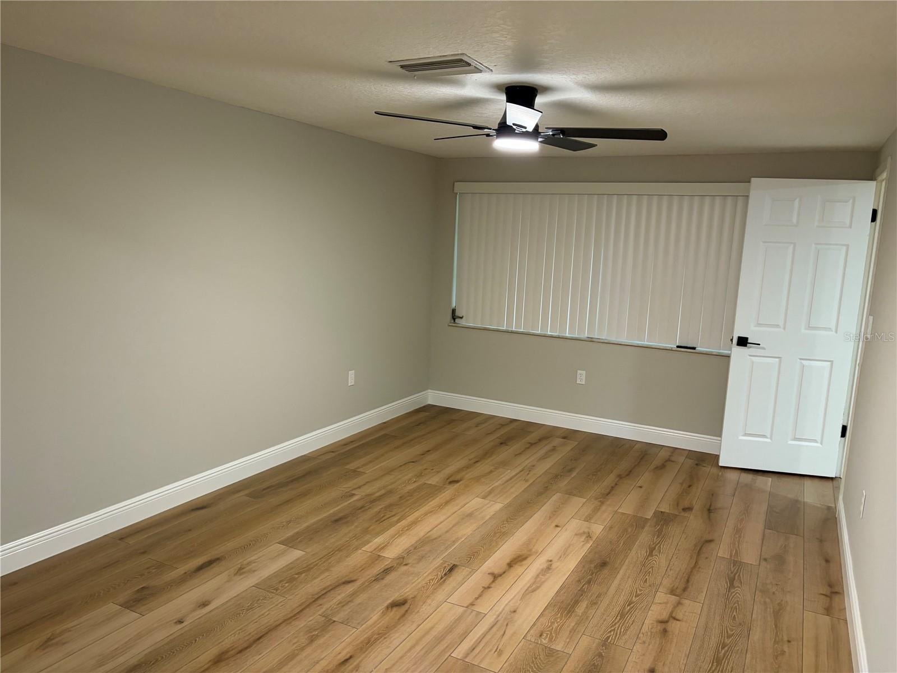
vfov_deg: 53.1
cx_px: 448
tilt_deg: -7.1
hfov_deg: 67.3
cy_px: 336
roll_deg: -2.6
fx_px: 674
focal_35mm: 26
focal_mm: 5.96
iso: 200
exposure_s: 1/60
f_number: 1.6
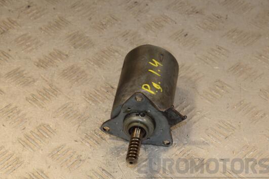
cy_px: 99
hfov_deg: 19.5
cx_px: 128
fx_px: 785
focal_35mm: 105
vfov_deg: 13.0
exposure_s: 1/200
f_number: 9
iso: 800
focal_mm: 62
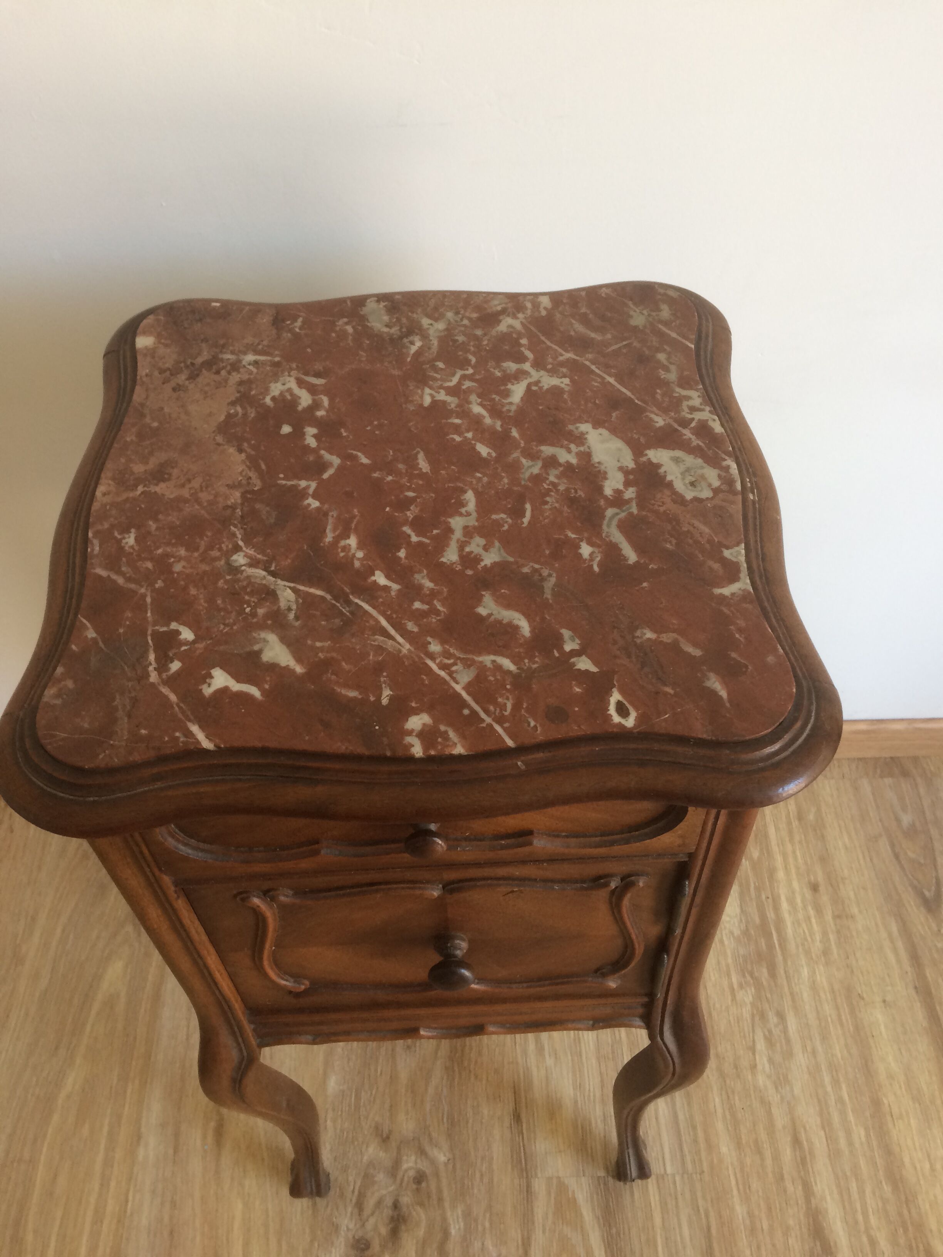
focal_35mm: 29
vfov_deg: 61.7
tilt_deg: -50.8
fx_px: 1053
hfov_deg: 48.2
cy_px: 628
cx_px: 472
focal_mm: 4.15
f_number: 2.2
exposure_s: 1/33
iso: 32
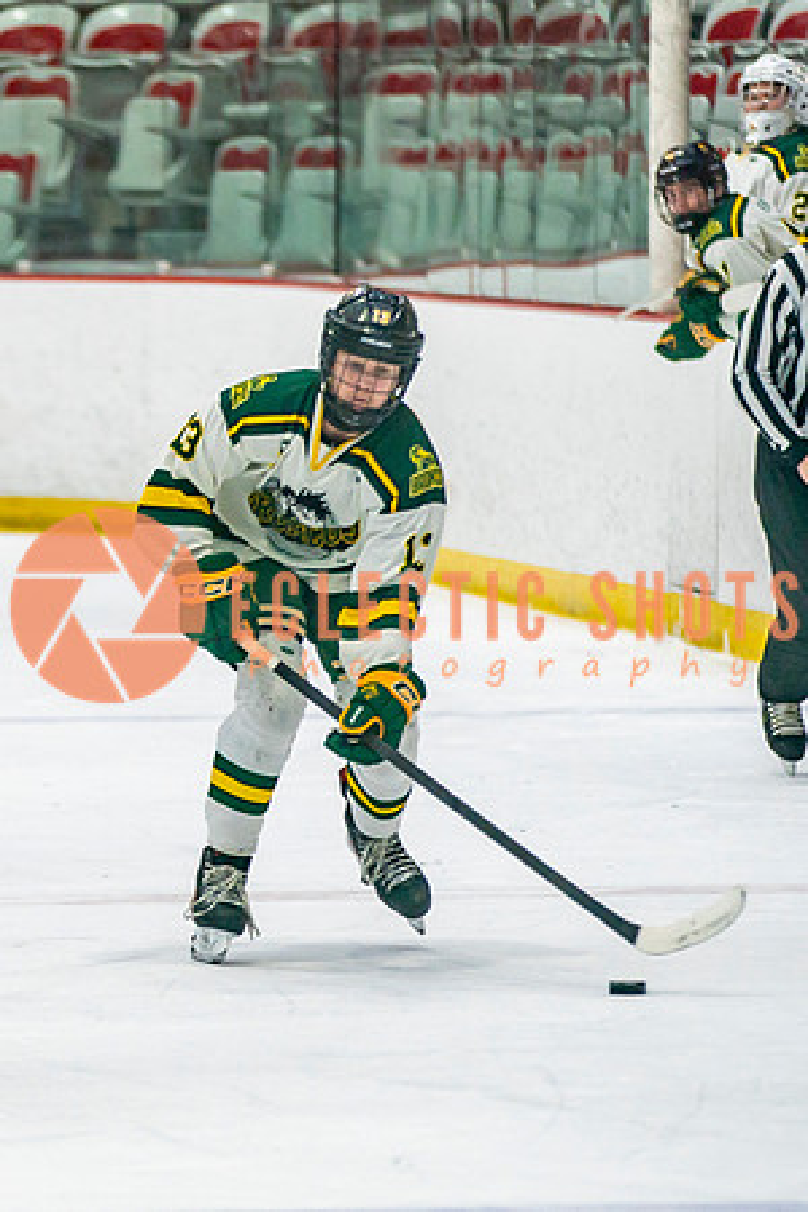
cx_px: -96
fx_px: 13295
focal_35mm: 395
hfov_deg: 3.5
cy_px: 683
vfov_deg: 5.2
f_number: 2.8
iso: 500
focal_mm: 150
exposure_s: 1/640
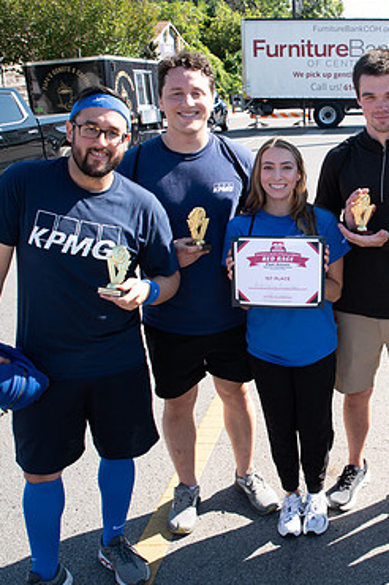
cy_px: 273
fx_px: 682
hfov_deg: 29.9
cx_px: 381
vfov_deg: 46.4
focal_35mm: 42
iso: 320
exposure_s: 1/200
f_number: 8
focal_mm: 24
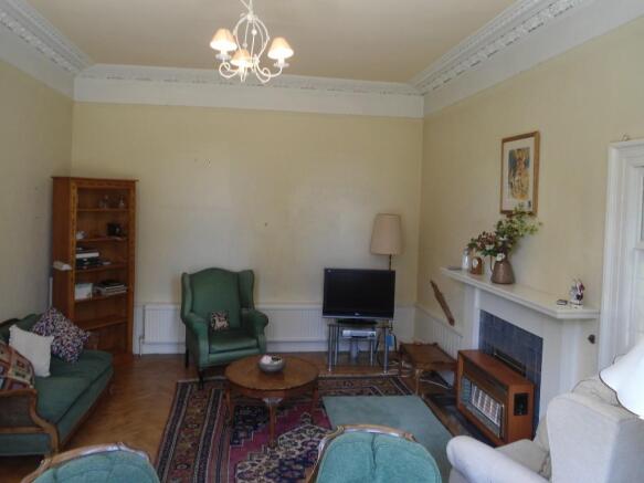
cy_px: 242
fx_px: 484
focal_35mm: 26
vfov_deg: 53.0
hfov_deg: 67.3
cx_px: 322
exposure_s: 1/30
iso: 80
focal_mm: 4.7
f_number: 2.8
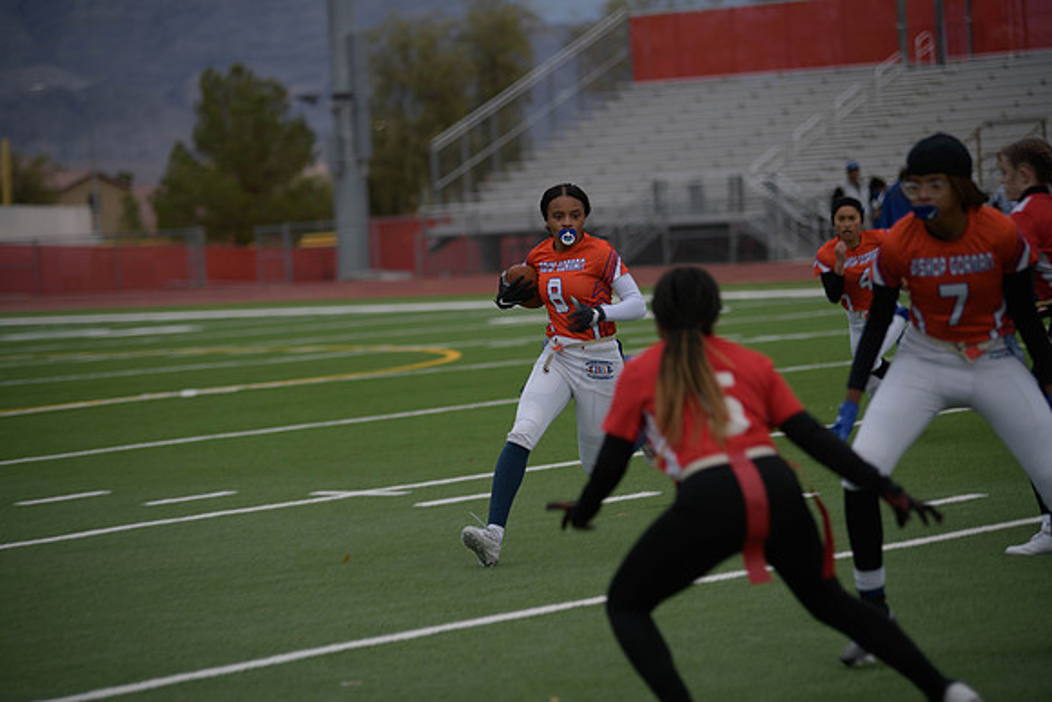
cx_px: 526
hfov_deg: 14.7
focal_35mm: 140
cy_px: 351
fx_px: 4092
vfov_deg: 9.8
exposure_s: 1/200
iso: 125
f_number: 2.8
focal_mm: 140
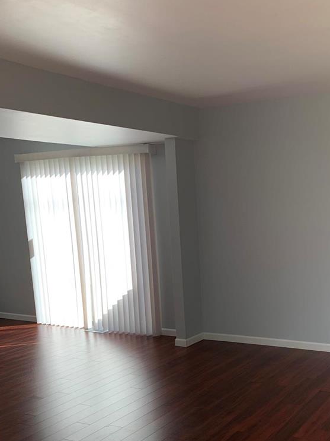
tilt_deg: -12.1
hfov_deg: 33.7
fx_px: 534
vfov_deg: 43.5
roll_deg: +1.5
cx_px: 243
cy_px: 326
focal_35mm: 42
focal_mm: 4.25
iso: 25
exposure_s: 1/201
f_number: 1.8
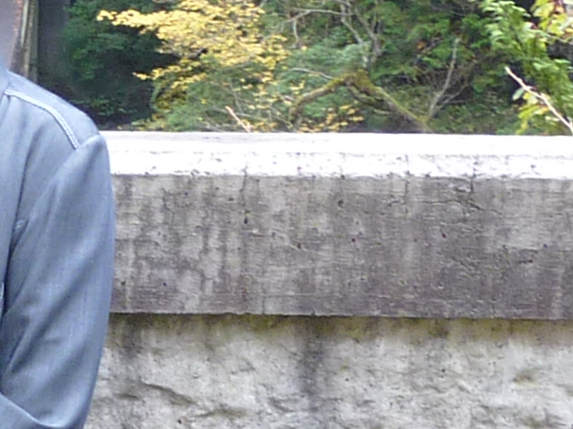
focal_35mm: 172
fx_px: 2847
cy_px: 285
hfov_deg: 11.1
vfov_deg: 8.6
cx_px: -281
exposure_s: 1/30
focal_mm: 4.7
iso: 100
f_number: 3.4
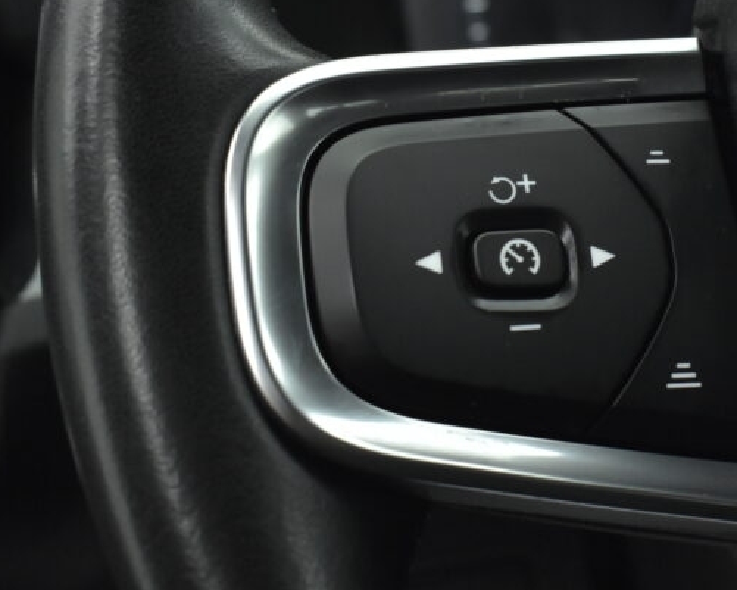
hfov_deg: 26.1
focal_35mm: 72
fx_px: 1570
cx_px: 550
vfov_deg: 21.3
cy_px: 237
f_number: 4
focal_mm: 25
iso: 1600
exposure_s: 1/80
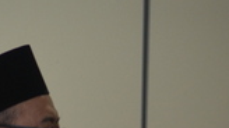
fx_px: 2552
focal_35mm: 421
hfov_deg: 5.1
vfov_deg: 2.9
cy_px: 234
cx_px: 60
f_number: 2.8
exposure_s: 1/160
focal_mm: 55
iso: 320
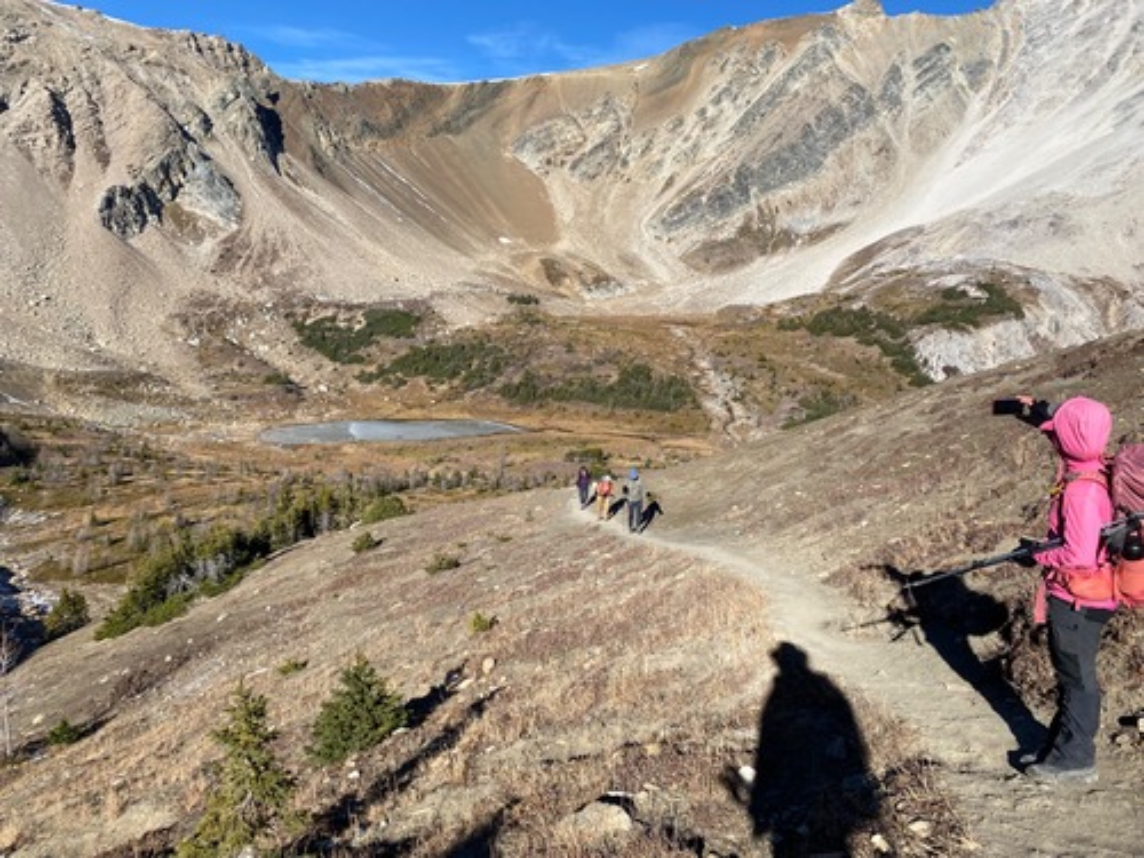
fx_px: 859
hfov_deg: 67.3
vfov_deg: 53.1
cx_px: 572
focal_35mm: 26
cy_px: 429
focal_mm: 4.25
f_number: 1.8
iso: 32
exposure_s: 1/2890
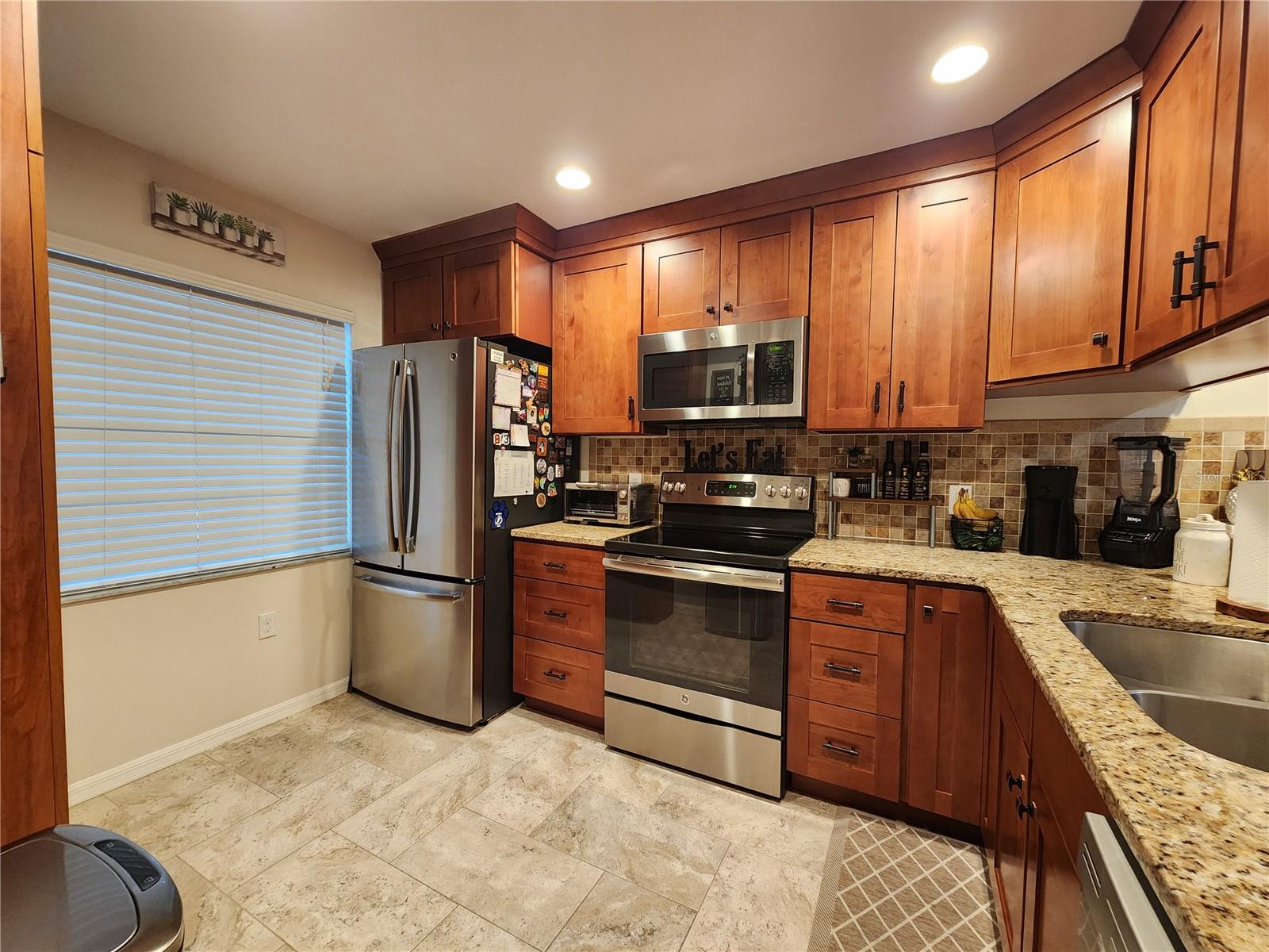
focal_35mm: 13
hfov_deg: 106.2
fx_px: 477
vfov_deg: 89.9
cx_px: 634
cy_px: 476
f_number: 2.2
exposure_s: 1/40
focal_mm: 2.2
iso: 320
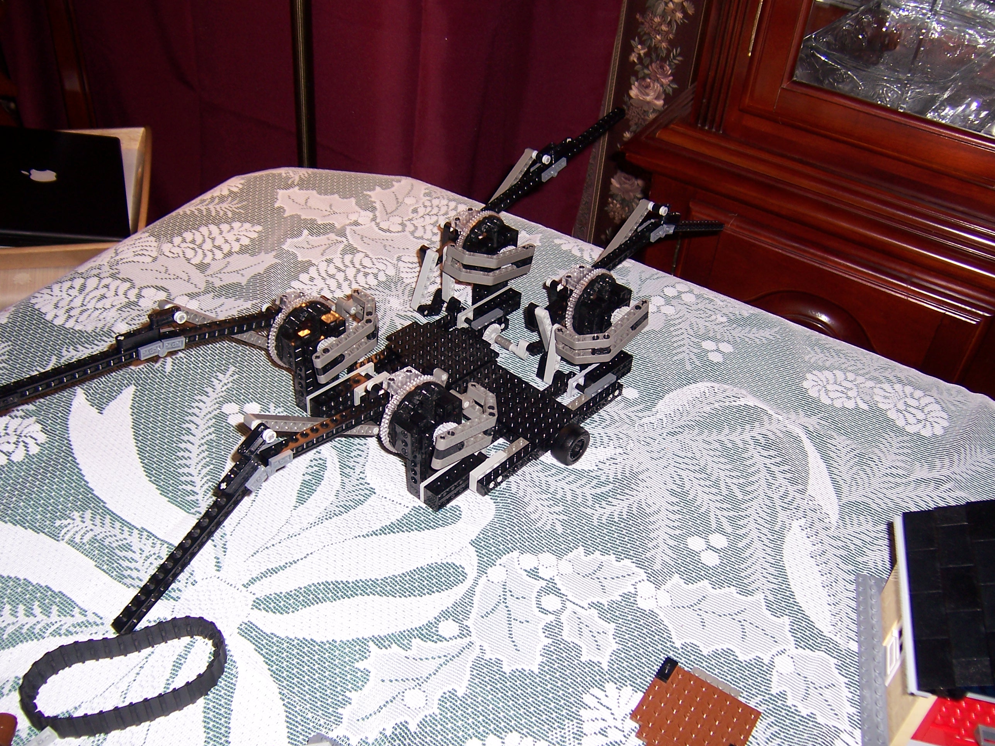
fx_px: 949
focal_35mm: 33
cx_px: 498
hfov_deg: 55.4
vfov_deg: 42.9
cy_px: 373
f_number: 2.8
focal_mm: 5.5
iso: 80
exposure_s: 1/60
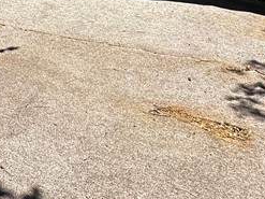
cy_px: -154
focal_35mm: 58
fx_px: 444
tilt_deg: +4.0
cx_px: -29
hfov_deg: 29.8
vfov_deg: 19.3
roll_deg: +0.4
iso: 50
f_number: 2.2
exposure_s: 1/1006
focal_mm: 2.22
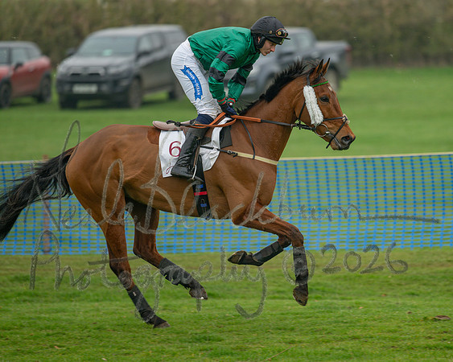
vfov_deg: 3.4
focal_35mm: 450
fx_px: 6037
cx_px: 235
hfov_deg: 4.3
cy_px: 181
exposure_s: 1/640
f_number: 4.5
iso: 400
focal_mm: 400
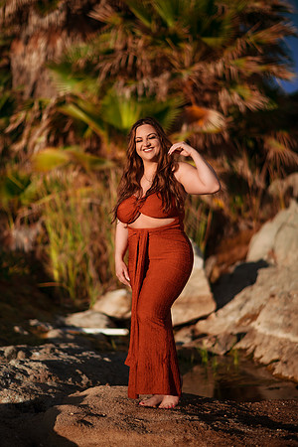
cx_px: 149
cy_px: 224
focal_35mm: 58
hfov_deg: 23.4
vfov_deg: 34.5
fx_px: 720
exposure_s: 1/8000
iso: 100
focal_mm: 58
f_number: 1.4
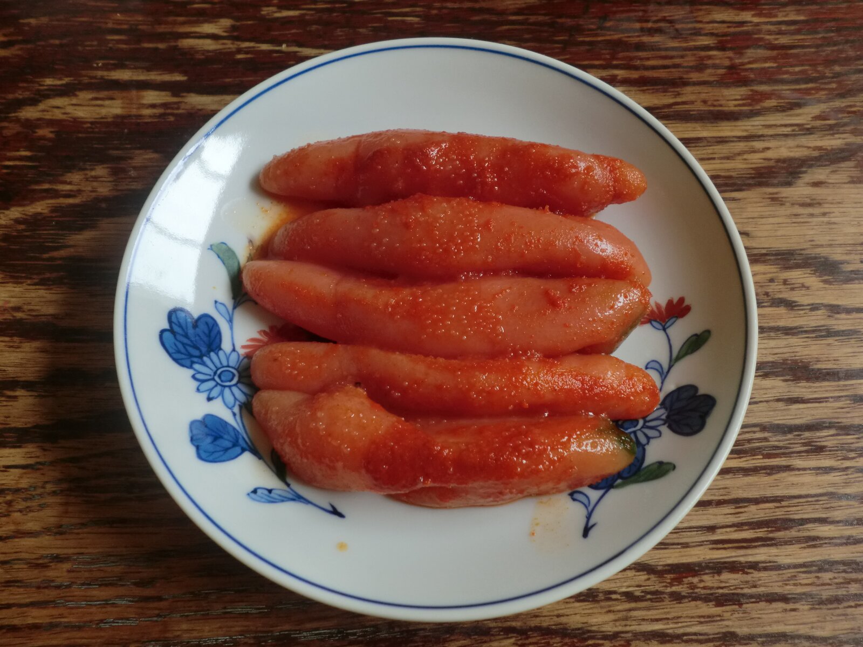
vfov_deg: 44.2
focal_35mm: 32
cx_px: 432
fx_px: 798
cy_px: 324
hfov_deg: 56.8
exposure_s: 1/60
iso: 50
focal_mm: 5.8
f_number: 3.5
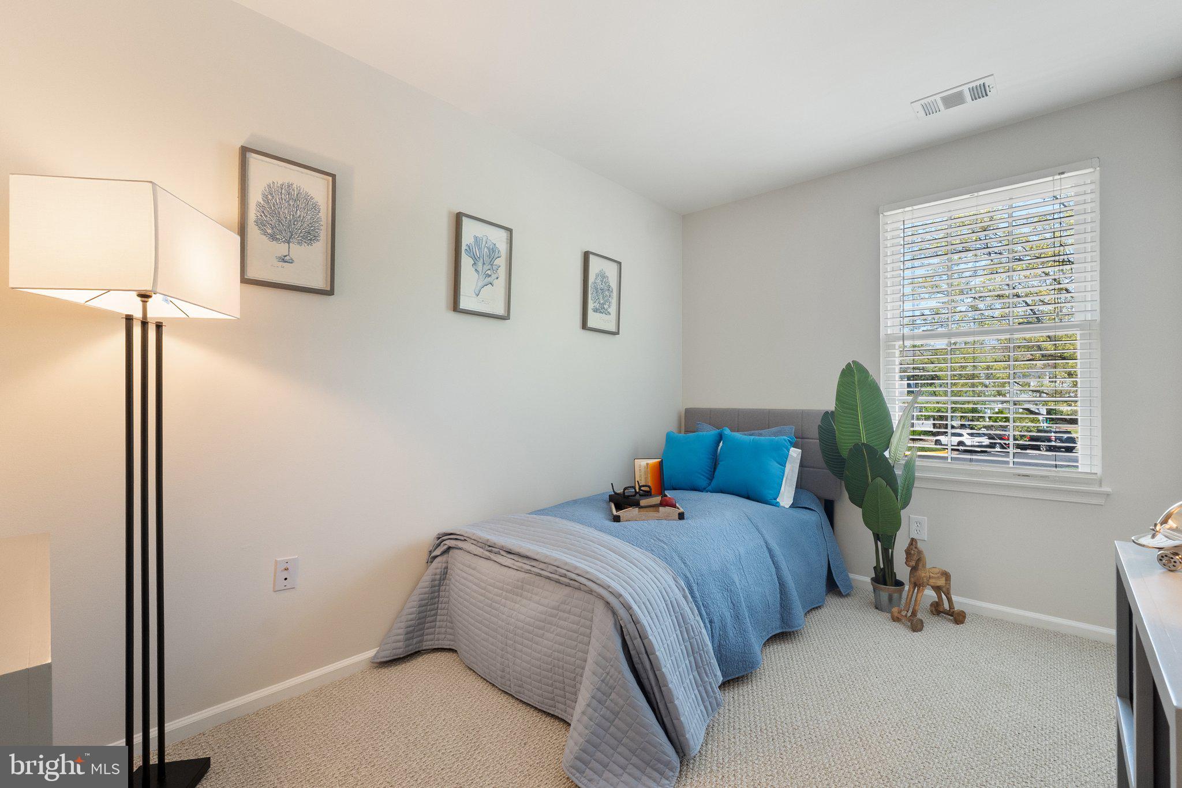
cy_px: 394
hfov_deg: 100.4
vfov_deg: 77.3
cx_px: 591
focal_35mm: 15
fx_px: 492
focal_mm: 10
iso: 800
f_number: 8
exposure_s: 1/5
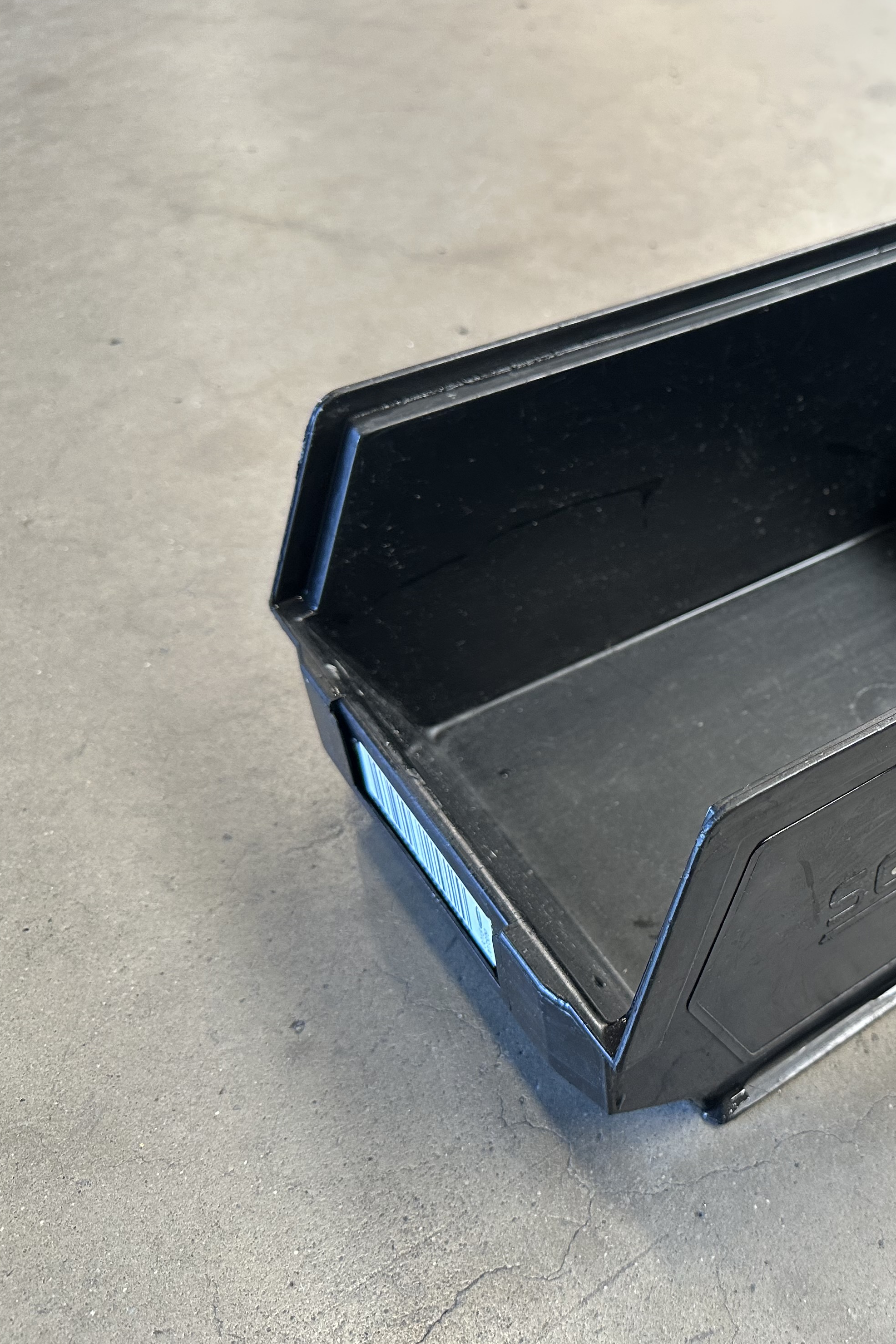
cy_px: 667
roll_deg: -4.8
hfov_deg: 36.4
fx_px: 1269
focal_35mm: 34
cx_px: 815
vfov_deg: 55.8
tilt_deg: -43.5
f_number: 1.78
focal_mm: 6.86
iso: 250
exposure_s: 1/60
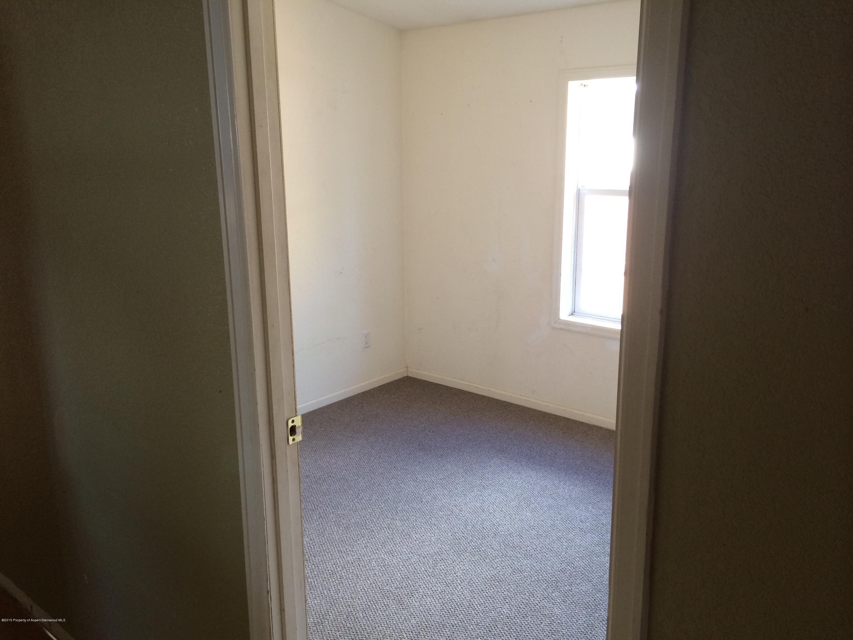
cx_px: 426
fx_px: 739
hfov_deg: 60.0
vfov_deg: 46.8
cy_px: 320
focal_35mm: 30
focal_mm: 4.12
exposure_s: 1/30
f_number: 2.2
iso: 100
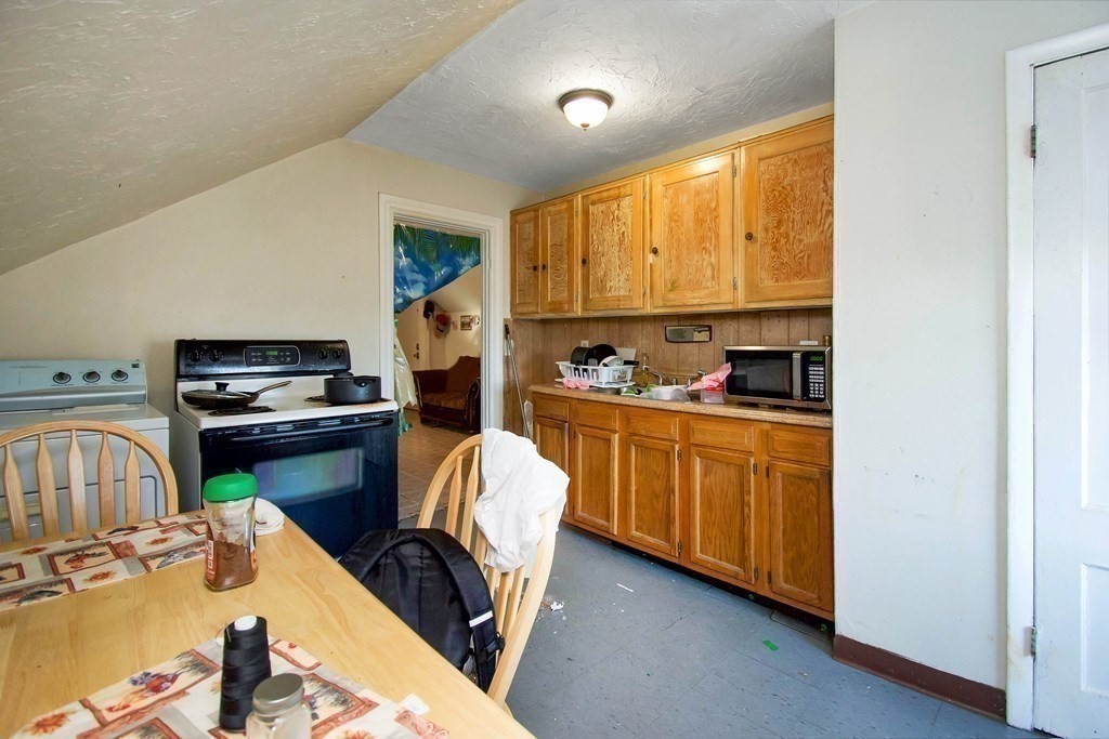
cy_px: 370
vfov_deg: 77.3
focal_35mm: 15
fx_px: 462
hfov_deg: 100.4
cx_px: 554
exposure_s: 1/100
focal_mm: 10
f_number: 5
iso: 800
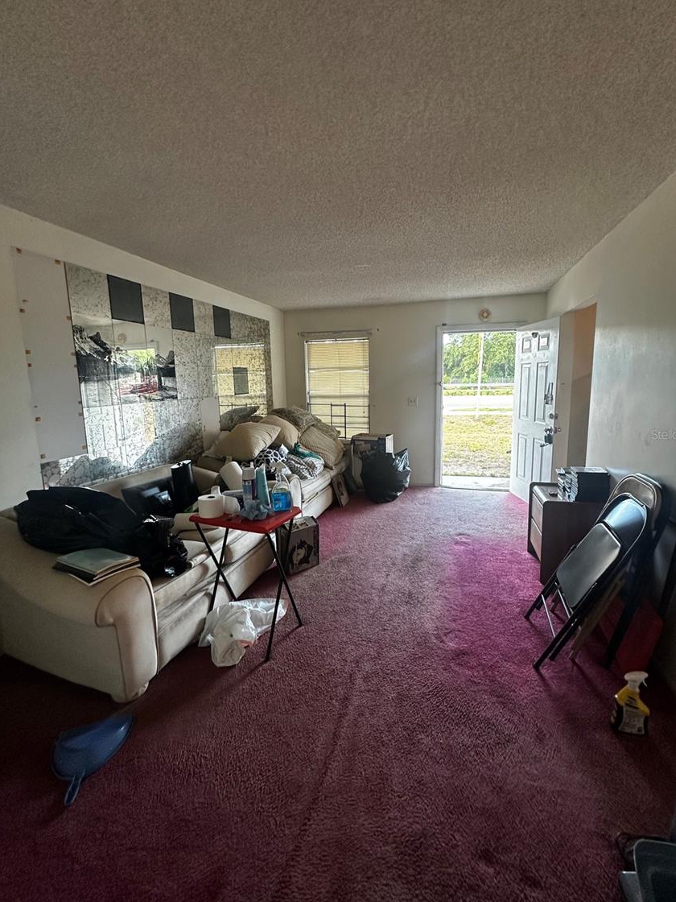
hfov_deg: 81.7
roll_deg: +0.4
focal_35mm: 15
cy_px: 434
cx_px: 346
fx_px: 391
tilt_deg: -7.6
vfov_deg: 98.1
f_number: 2.2
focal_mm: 2.22
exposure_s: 1/60
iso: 200
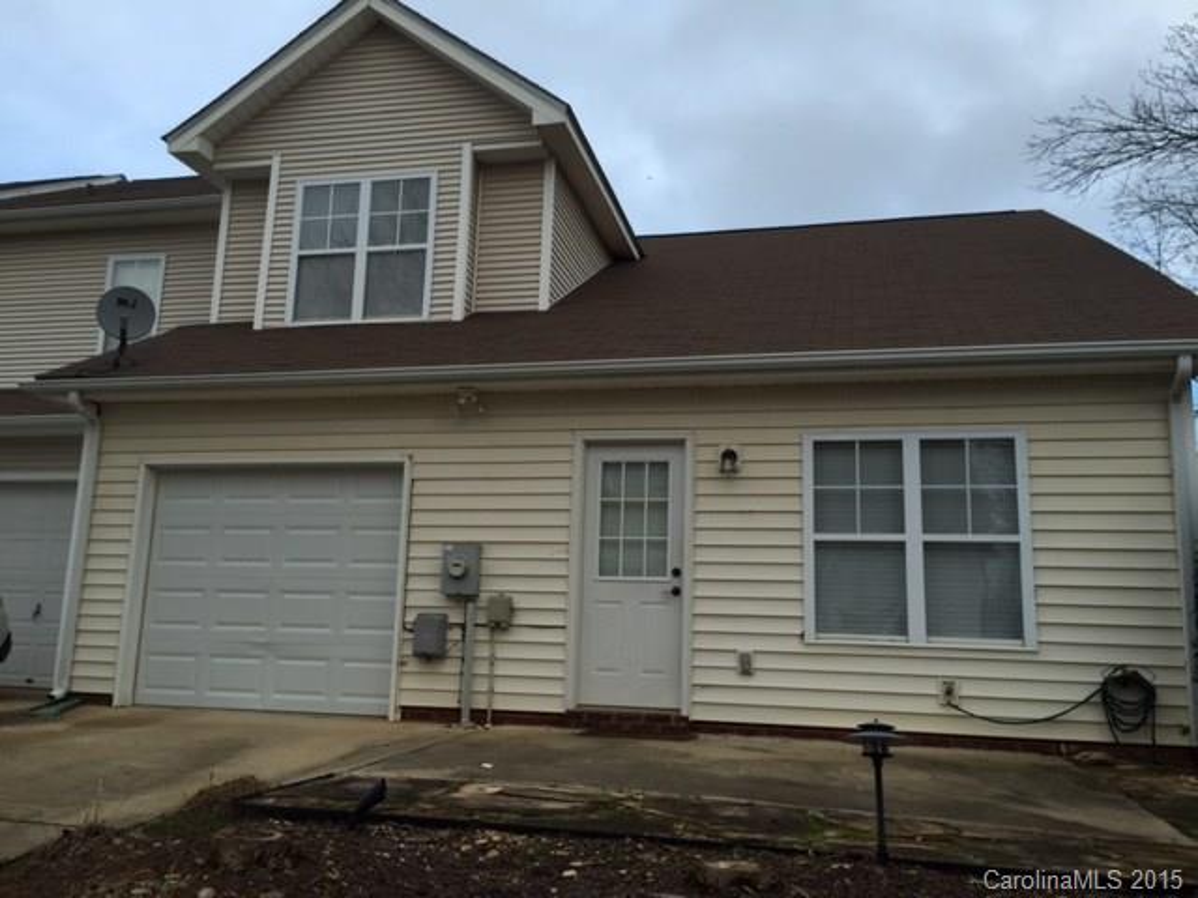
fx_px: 1004
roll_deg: -2.2
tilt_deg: +12.2
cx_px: 599
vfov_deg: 48.2
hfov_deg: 61.7
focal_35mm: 29
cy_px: 449
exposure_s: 1/860
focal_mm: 4.15
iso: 32
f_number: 2.2
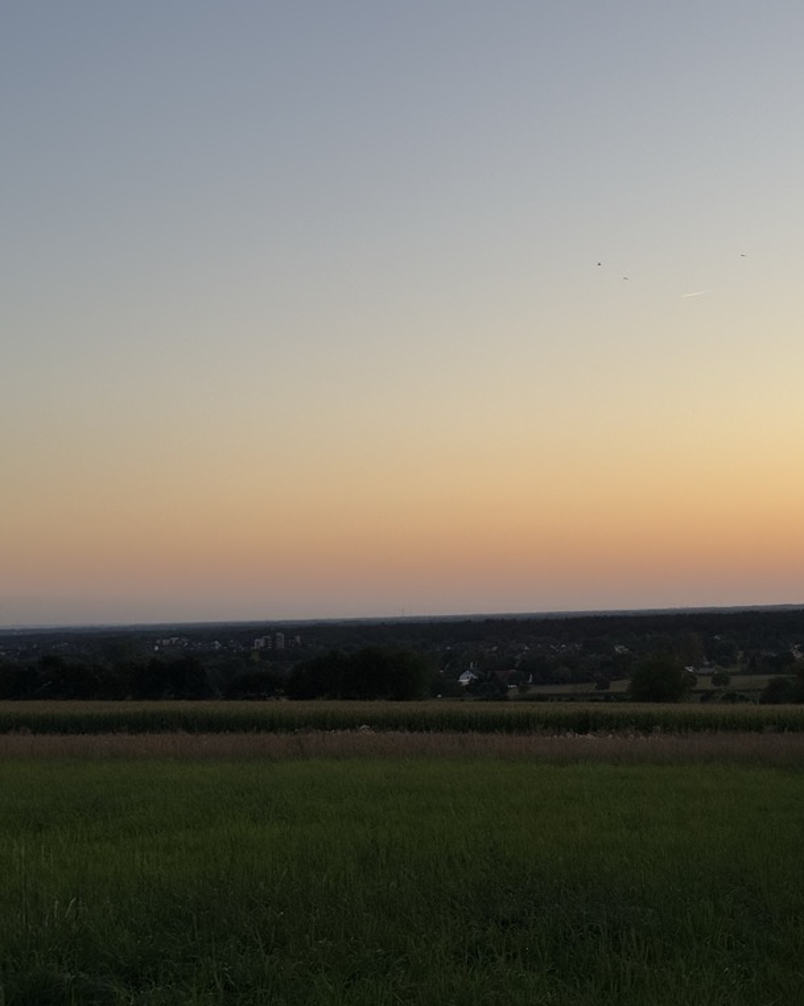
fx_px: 1875
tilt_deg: +2.7
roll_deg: +1.6
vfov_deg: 30.0
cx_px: 632
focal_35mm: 63
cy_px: 503
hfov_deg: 23.9
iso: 64
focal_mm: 6.76
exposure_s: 1/359
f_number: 1.78
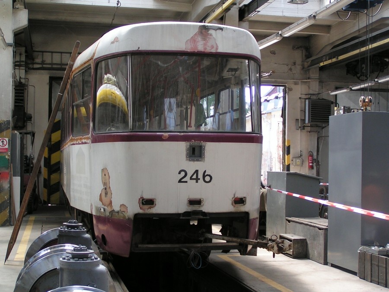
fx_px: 674
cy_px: 146
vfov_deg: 24.4
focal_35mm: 60
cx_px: 194
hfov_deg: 32.2
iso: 50
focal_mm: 9.2
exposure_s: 1/80
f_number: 3.2
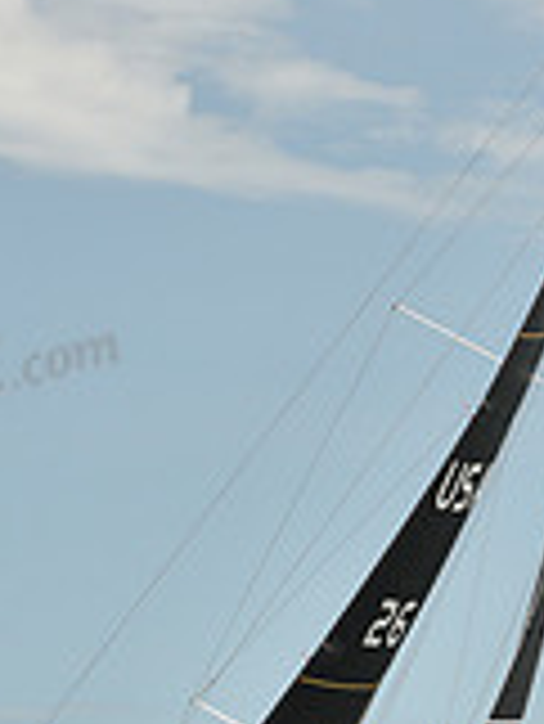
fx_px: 5085
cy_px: 585
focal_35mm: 243
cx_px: 353
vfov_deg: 8.1
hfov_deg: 6.1
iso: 250
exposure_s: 1/800
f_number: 9
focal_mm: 70
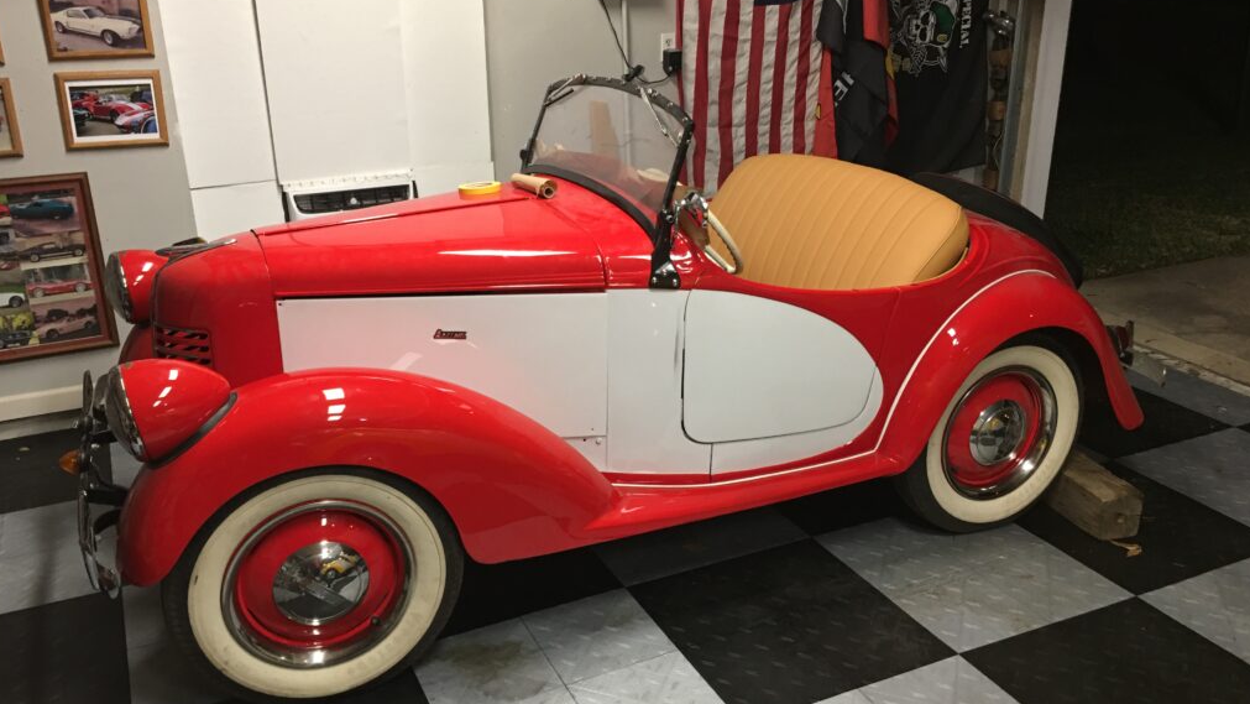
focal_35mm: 32
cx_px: 623
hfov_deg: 61.0
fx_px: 1061
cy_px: 358
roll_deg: +2.4
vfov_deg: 36.7
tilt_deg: -20.0
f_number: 2.2
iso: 64
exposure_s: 1/15
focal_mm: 4.15
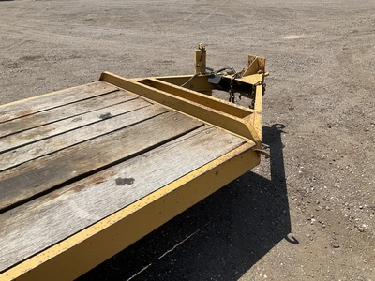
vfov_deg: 48.2
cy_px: 140
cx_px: 188
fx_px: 314
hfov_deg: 61.7
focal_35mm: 29
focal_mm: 3
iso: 25
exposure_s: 1/1577
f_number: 1.8
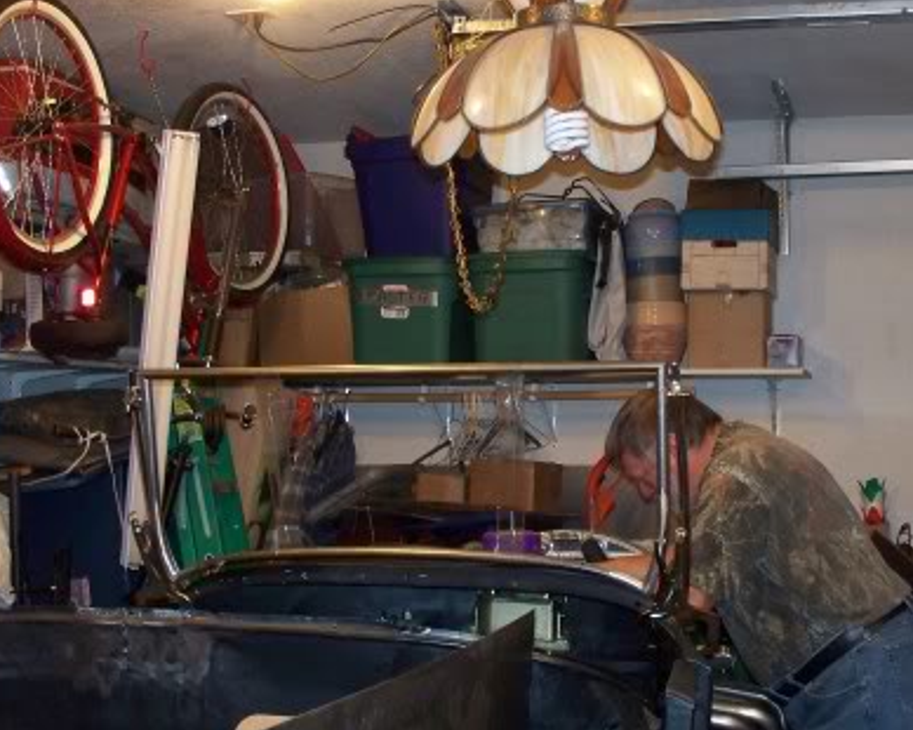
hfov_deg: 32.3
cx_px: 581
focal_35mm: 58
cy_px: 398
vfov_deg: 26.2
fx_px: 1566
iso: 200
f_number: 2.8
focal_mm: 7.5
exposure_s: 1/30
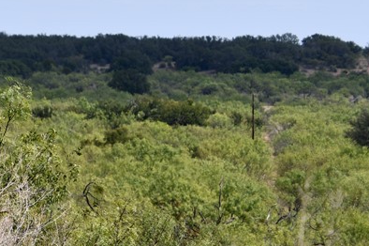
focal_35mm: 331
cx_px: 126
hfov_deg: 6.2
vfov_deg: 4.1
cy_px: 156
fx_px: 3390
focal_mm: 80
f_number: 9
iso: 100
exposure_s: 1/320
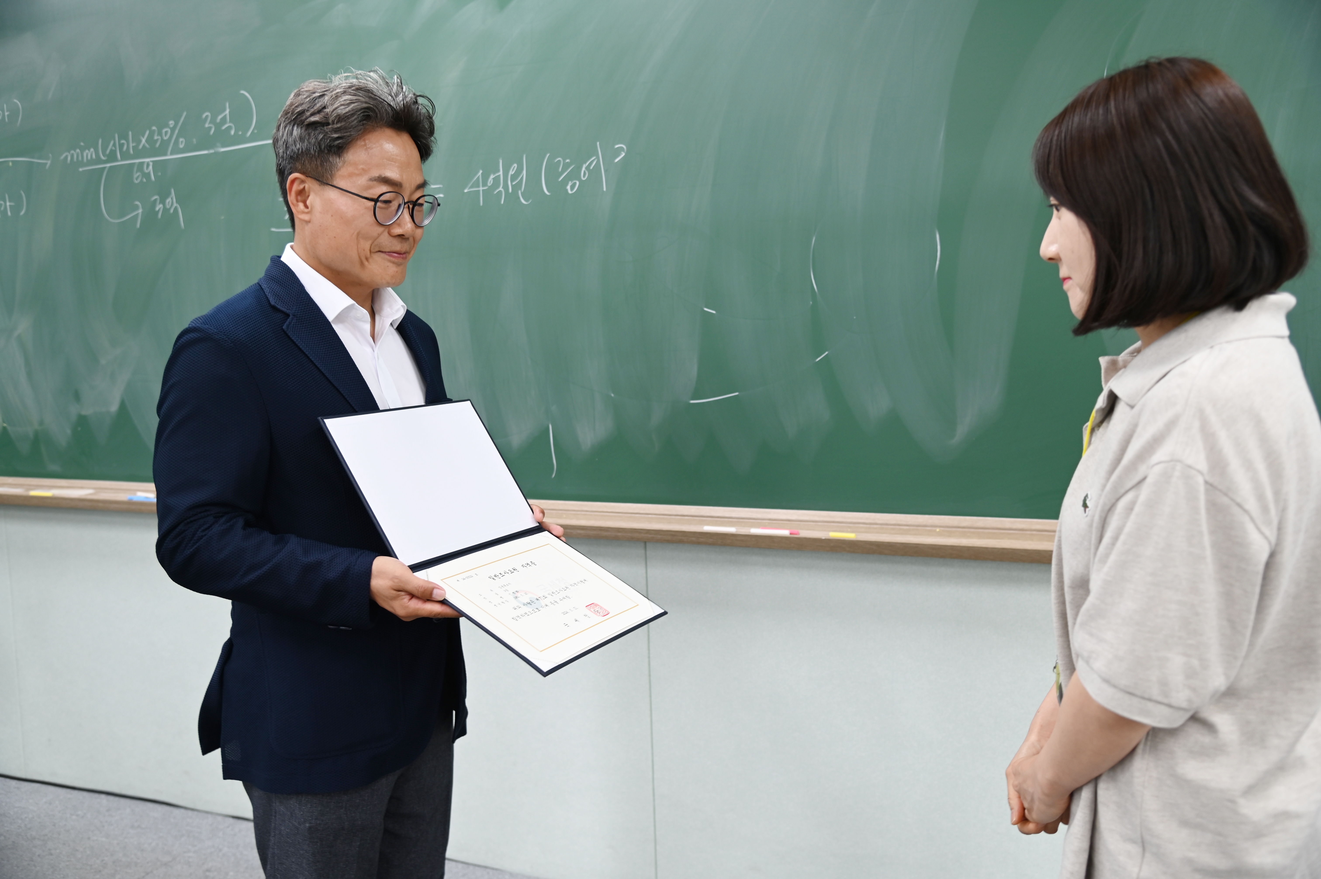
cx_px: 660
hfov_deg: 58.7
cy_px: 440
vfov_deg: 41.1
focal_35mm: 32
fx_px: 1173
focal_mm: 32
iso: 360
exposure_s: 1/30
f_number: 4
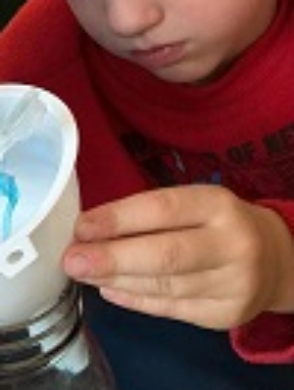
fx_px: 1232
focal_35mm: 109
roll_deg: +4.5
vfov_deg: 17.8
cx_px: -63
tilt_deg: -25.3
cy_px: 41
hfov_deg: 13.2
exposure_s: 1/40
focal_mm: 3
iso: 250
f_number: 1.8
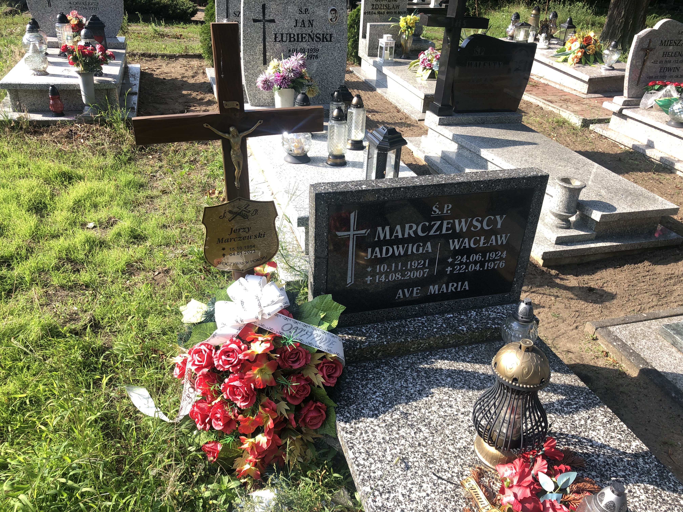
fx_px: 552
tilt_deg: -30.6
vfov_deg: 49.7
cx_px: 342
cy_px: 256
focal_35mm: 28
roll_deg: -2.7
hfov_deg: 63.4
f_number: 1.8
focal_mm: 4
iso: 20
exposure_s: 1/450
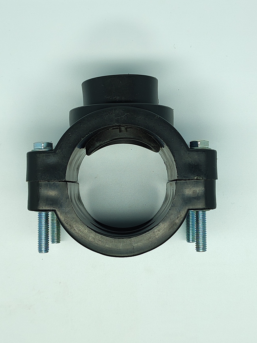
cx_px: 121
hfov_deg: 49.7
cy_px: 165
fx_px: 277
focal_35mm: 28
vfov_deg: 63.4
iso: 100
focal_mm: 5.89
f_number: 1.89
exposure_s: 1/125
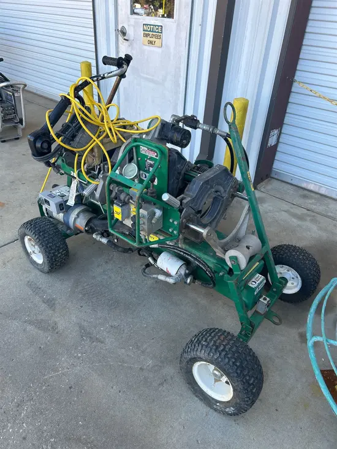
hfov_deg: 53.1
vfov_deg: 67.3
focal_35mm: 26
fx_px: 337
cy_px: 224
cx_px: 168
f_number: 1.5
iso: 50
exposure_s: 1/277
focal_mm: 5.7
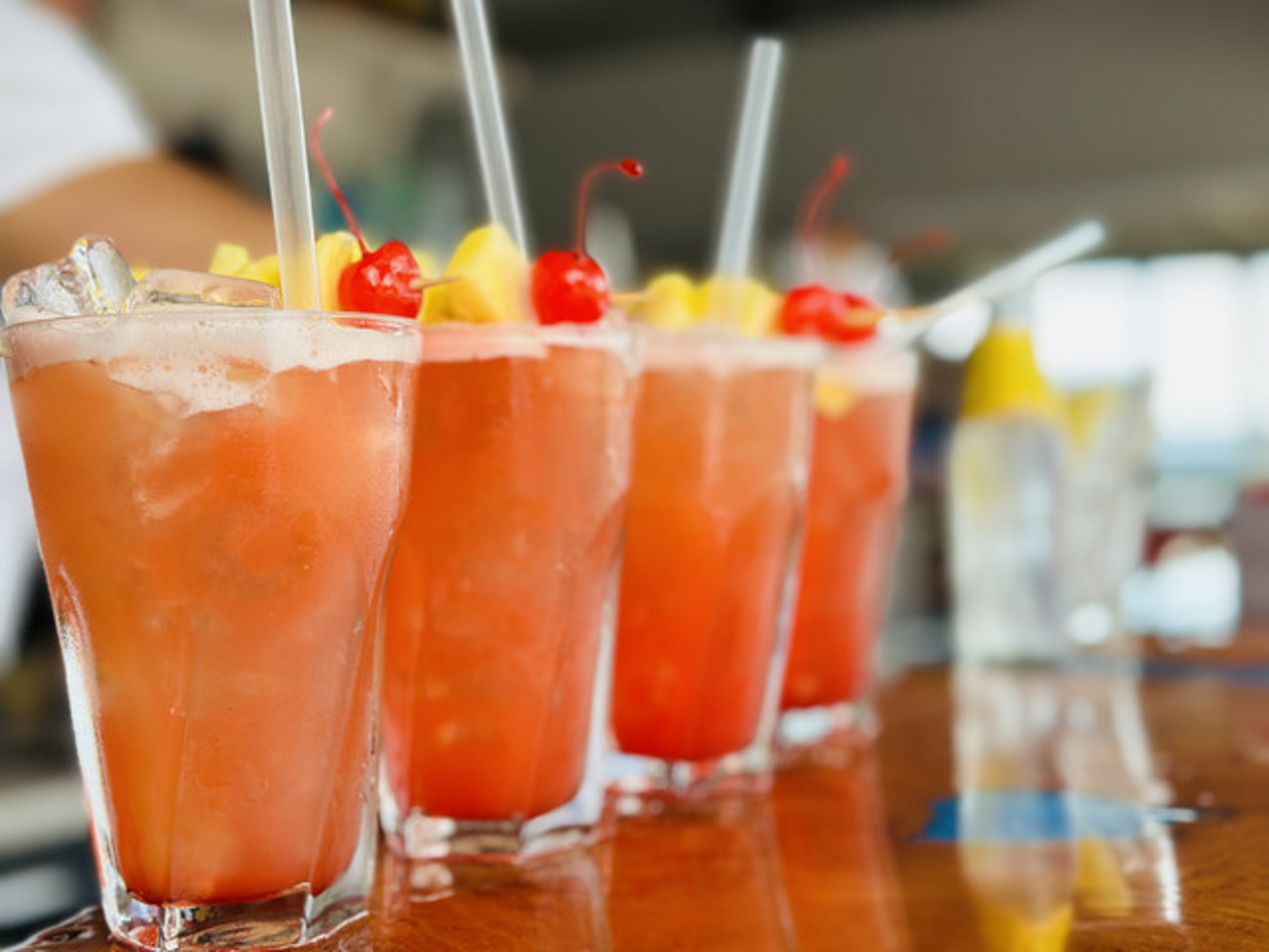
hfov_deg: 39.7
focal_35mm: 48
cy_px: 476
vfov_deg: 30.3
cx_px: 634
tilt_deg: -1.9
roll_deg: +0.8
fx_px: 1760
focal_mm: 6.86
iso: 80
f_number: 1.78
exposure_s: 1/349
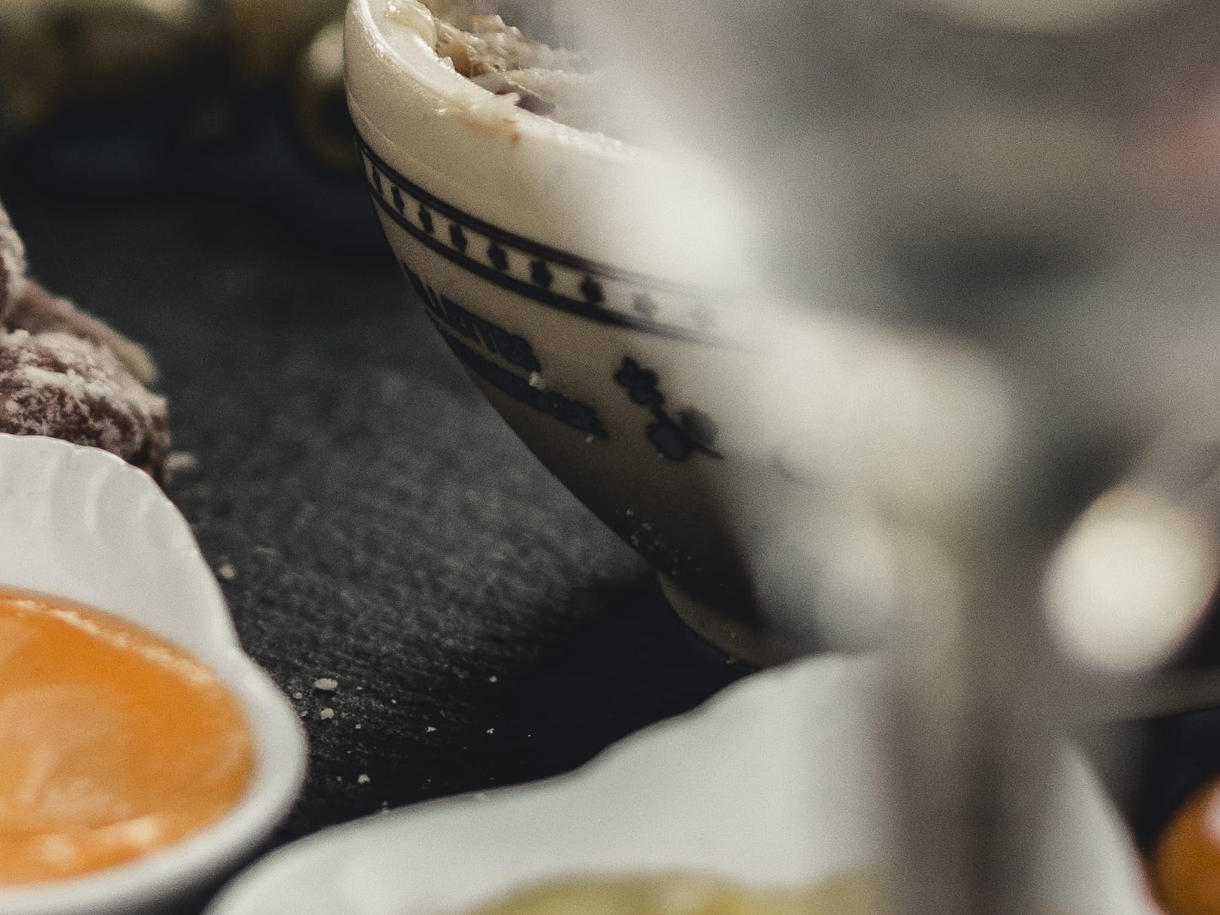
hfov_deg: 7.6
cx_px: -448
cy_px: 481
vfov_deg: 5.8
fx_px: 9056
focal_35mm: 257
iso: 200
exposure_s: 1/800
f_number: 1.8
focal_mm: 45
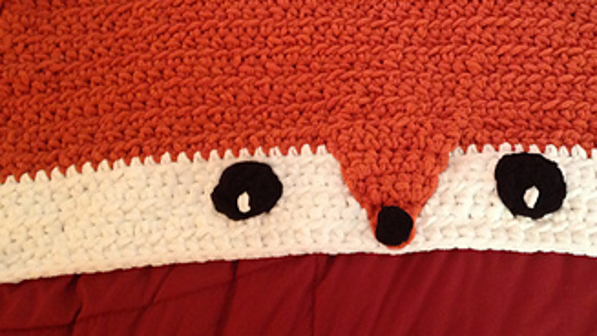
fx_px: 871
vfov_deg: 21.4
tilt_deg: -54.6
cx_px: 409
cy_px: 37
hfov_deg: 37.3
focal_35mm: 55
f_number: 2.4
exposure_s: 1/20
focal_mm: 4.12
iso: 250
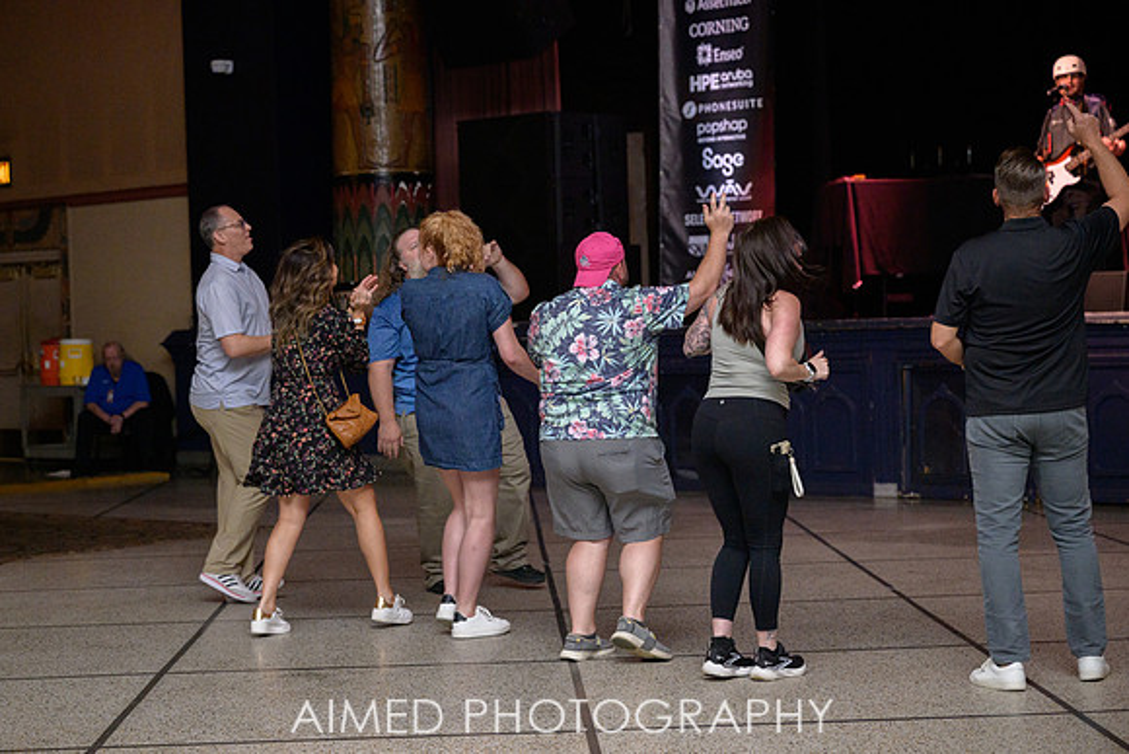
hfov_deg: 27.4
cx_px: 539
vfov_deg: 18.5
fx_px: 2316
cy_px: 365
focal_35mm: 74
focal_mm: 70
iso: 2000
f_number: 4
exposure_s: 1/200
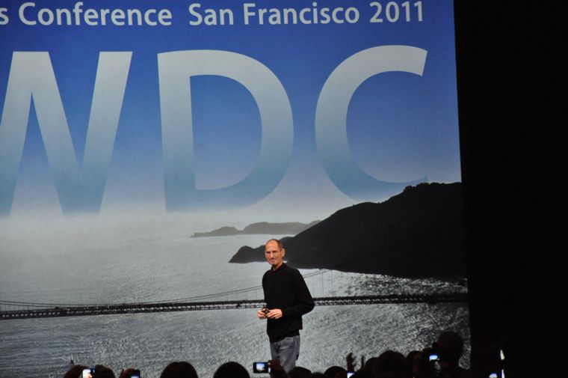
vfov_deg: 8.7
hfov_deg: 13.1
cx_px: 284
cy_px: 189
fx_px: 2482
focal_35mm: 158
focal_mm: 105
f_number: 5.6
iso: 1600
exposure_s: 1/125
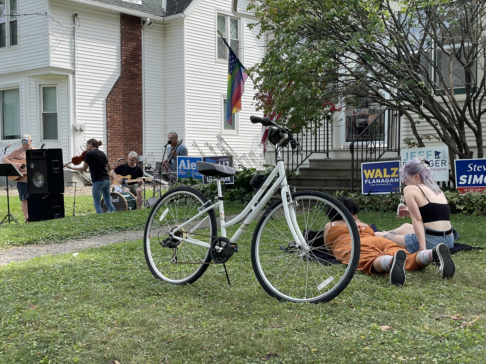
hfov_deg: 36.8
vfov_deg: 28.0
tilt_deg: -2.1
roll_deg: +0.2
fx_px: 730
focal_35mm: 52
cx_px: 243
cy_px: 182
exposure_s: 1/461
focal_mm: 6
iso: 25
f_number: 2
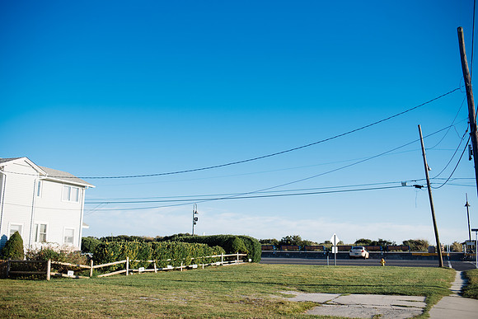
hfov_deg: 54.4
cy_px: 160
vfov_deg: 37.9
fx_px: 465
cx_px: 239
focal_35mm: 35
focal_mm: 35
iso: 100
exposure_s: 1/1250
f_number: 2.8
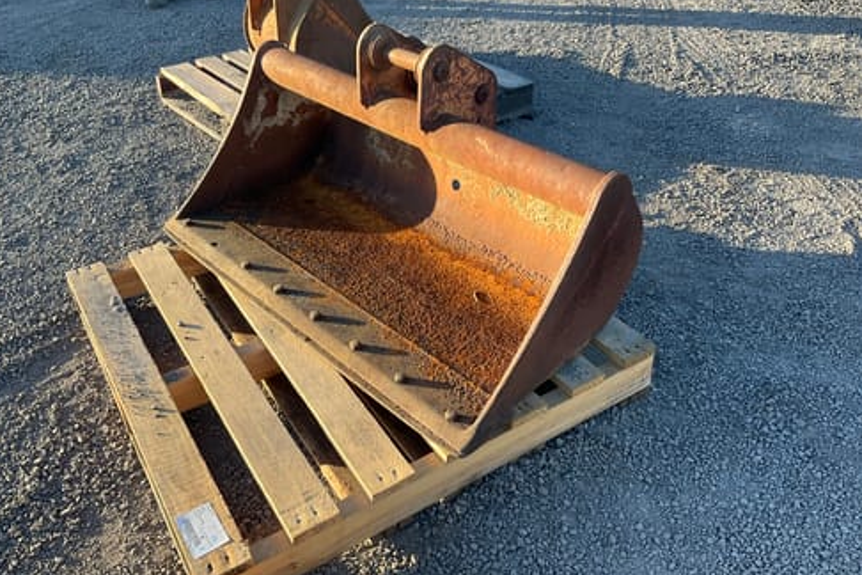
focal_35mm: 31
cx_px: 422
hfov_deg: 60.3
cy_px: 260
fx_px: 742
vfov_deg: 42.3
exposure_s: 1/243
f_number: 1.8
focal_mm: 3
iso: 20
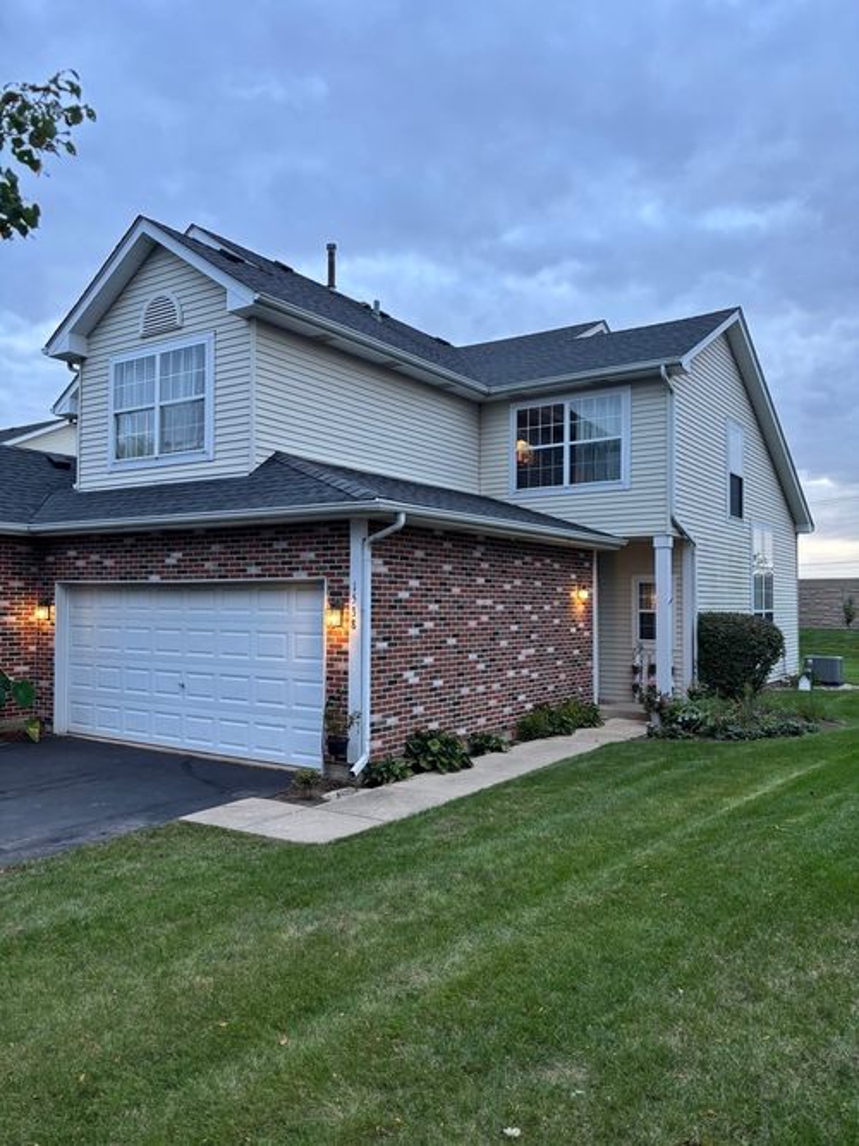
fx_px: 861
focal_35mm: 26
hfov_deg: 53.0
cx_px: 430
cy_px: 573
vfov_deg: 67.3
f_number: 1.6
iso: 80
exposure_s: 1/60
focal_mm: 5.96
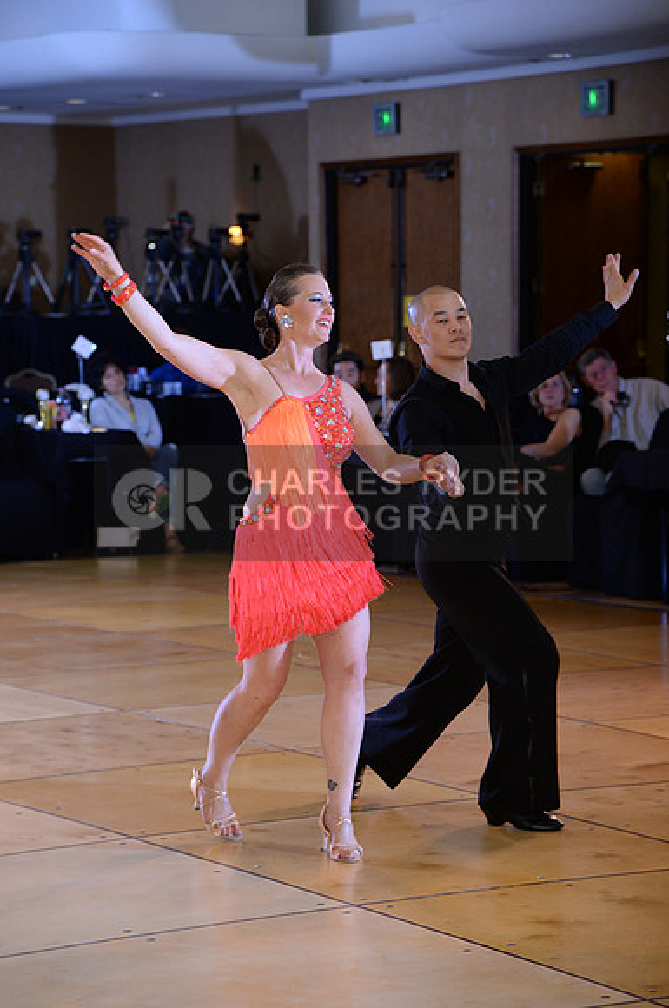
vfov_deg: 17.1
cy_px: 504
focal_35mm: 120
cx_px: 334
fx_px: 3355
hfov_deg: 11.4
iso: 1600
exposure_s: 1/250
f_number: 5
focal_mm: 120
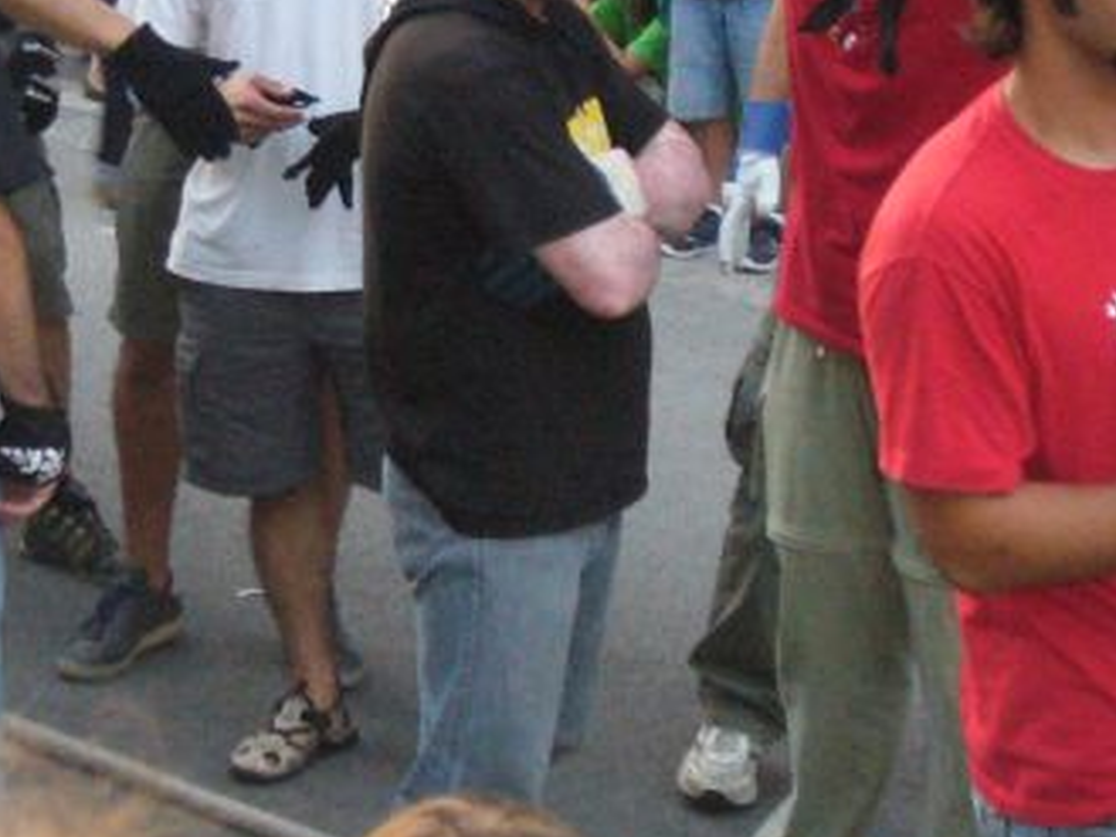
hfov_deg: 12.9
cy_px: 163
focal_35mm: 153
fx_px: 4934
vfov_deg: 9.7
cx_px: 254
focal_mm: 10.4
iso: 400
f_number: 3.8
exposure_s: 1/60
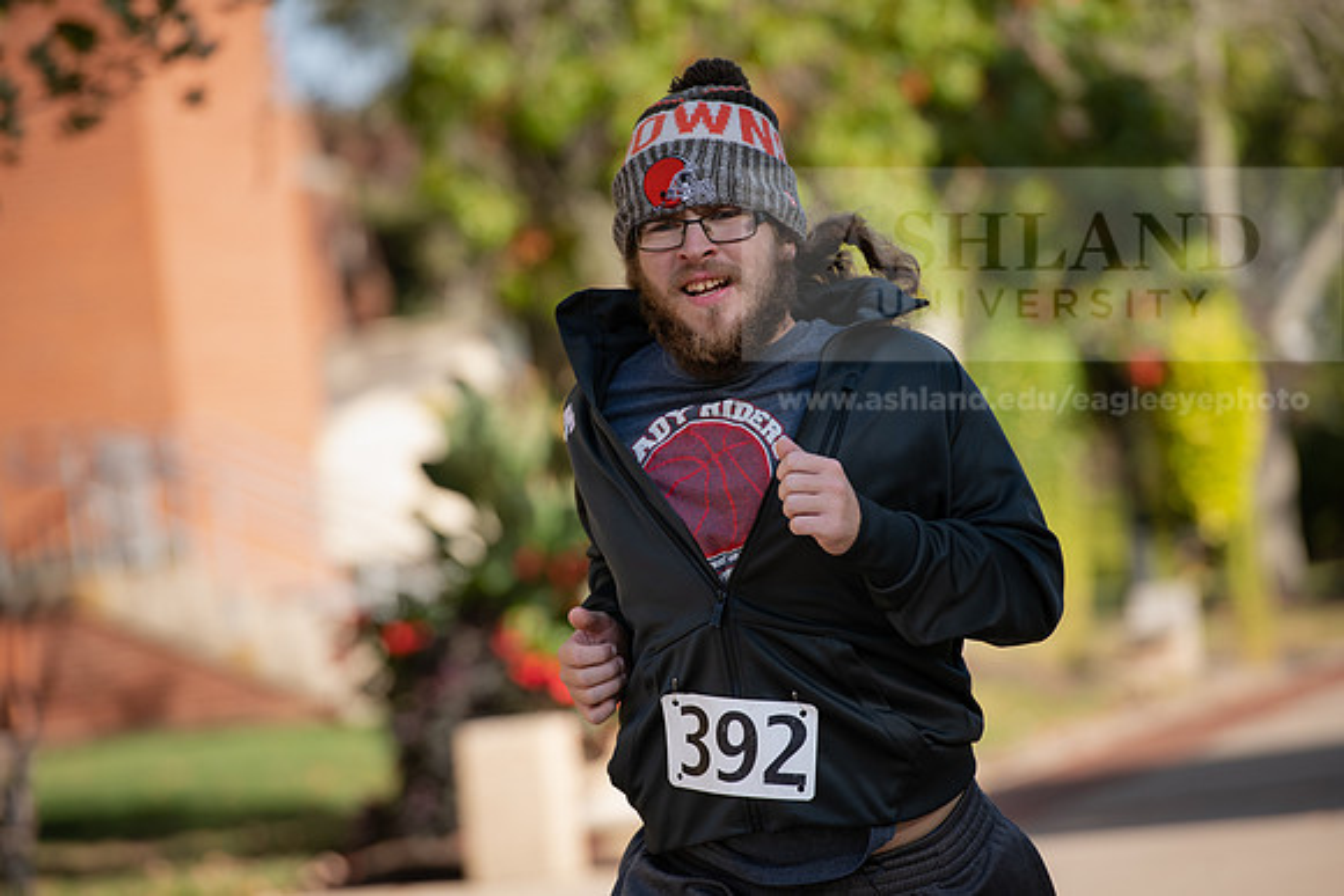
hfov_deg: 10.3
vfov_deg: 6.9
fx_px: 7468
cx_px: 672
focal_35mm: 200
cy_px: 448
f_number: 4.5
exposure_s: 1/800
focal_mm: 200
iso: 250
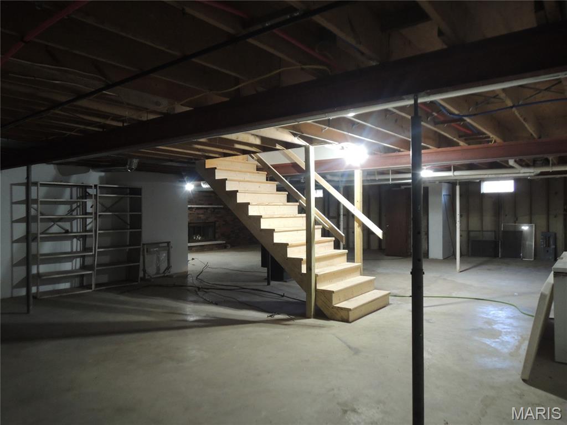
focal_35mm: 24
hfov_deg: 71.6
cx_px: 284
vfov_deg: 56.8
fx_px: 393
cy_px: 212
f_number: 2.8
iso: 400
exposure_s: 1/20
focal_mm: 4.3
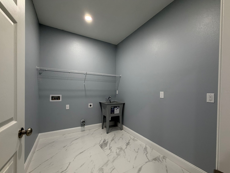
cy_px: 91
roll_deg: -0.6
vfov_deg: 81.7
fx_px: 100
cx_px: 115
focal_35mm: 15
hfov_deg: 98.2
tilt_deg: -1.2
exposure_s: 1/60
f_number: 2.2
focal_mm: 2.22
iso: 160
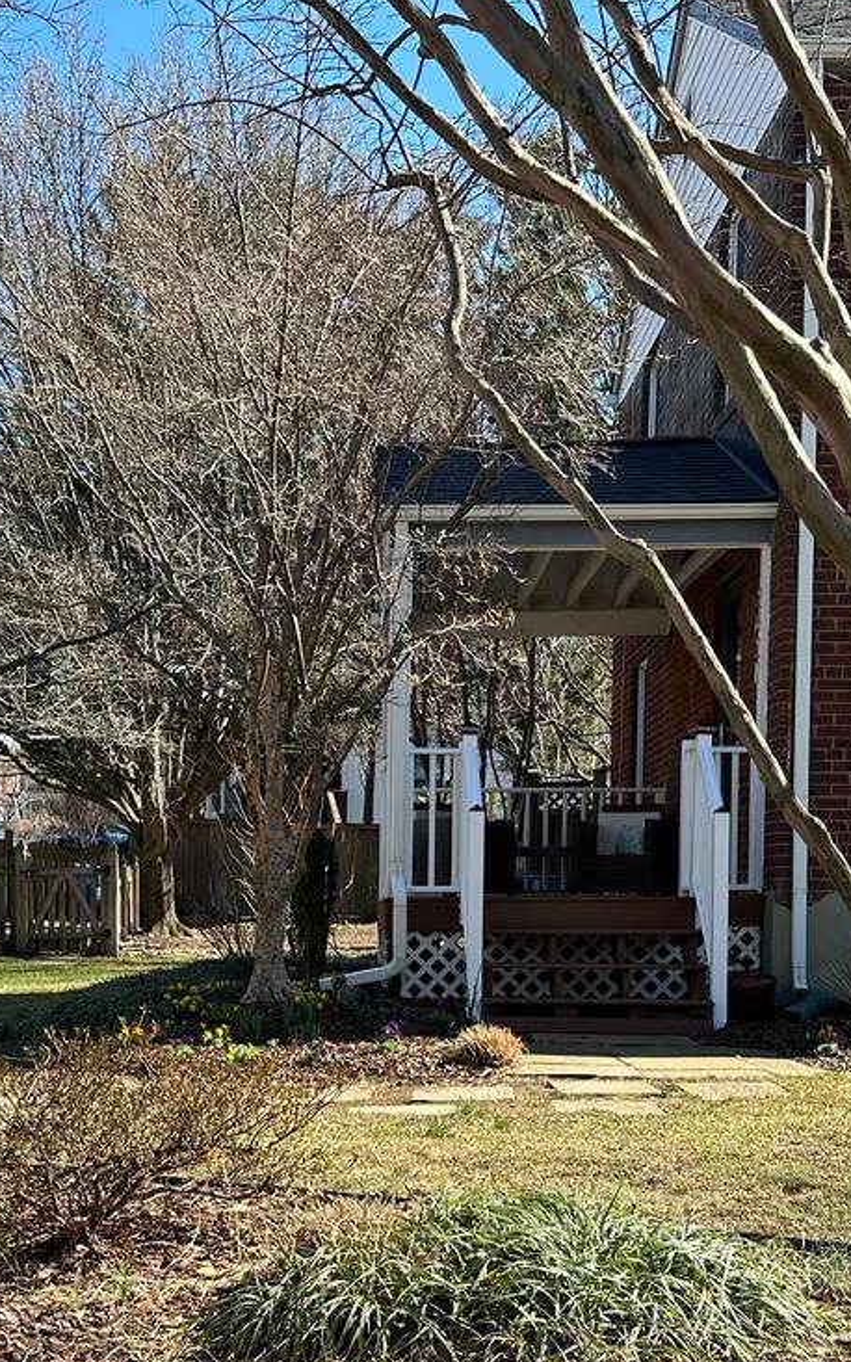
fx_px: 1856
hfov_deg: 25.8
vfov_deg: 39.5
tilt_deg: -1.4
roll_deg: -0.1
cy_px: 983
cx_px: 329
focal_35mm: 50
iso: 80
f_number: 1.78
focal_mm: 6.86
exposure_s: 1/1357
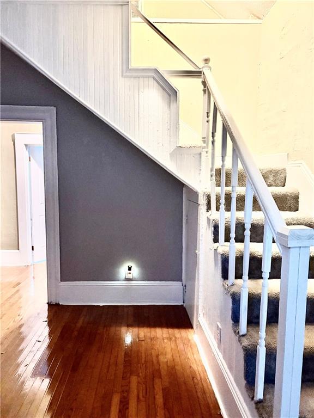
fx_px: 314
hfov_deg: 53.1
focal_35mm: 26
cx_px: 157
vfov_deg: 67.3
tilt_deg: -4.2
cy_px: 209
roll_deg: -0.3
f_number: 1.6
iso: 640
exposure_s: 1/30
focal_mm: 5.96
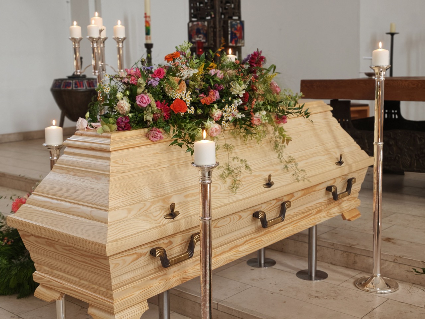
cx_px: 212
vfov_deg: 31.5
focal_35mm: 46
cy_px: 160
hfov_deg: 41.2
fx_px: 565
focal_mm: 6.62
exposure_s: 1/50
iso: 640
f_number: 1.67
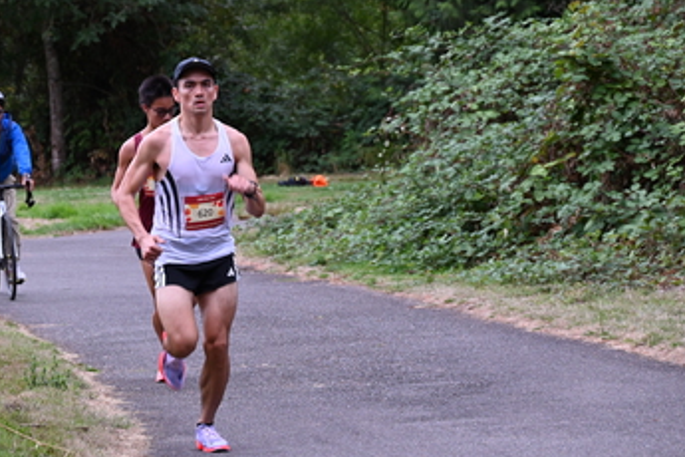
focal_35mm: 166
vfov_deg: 8.3
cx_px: 161
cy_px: 160
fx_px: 3158
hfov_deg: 12.3
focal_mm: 104
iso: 800
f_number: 6.3
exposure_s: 1/125
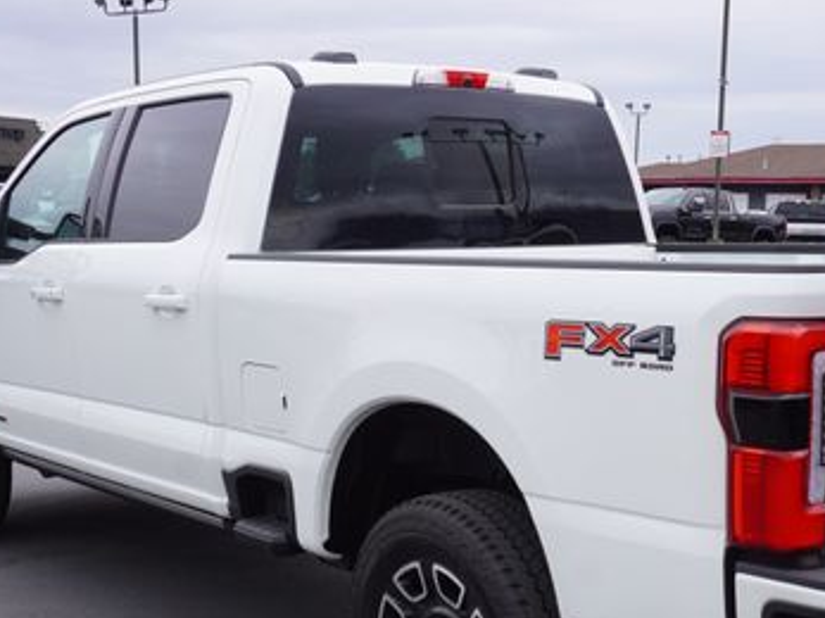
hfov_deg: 34.1
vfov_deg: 25.7
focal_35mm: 56
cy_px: 487
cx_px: 542
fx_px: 1331
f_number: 9
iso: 100
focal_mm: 21
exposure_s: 1/125
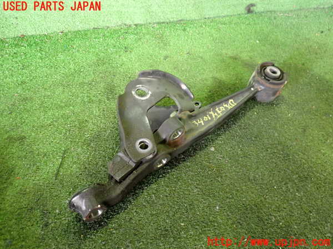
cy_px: 124
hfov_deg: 60.0
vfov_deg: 46.8
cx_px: 166
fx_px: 289
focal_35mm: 30
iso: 640
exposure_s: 1/30
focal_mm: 5.4
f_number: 2.3
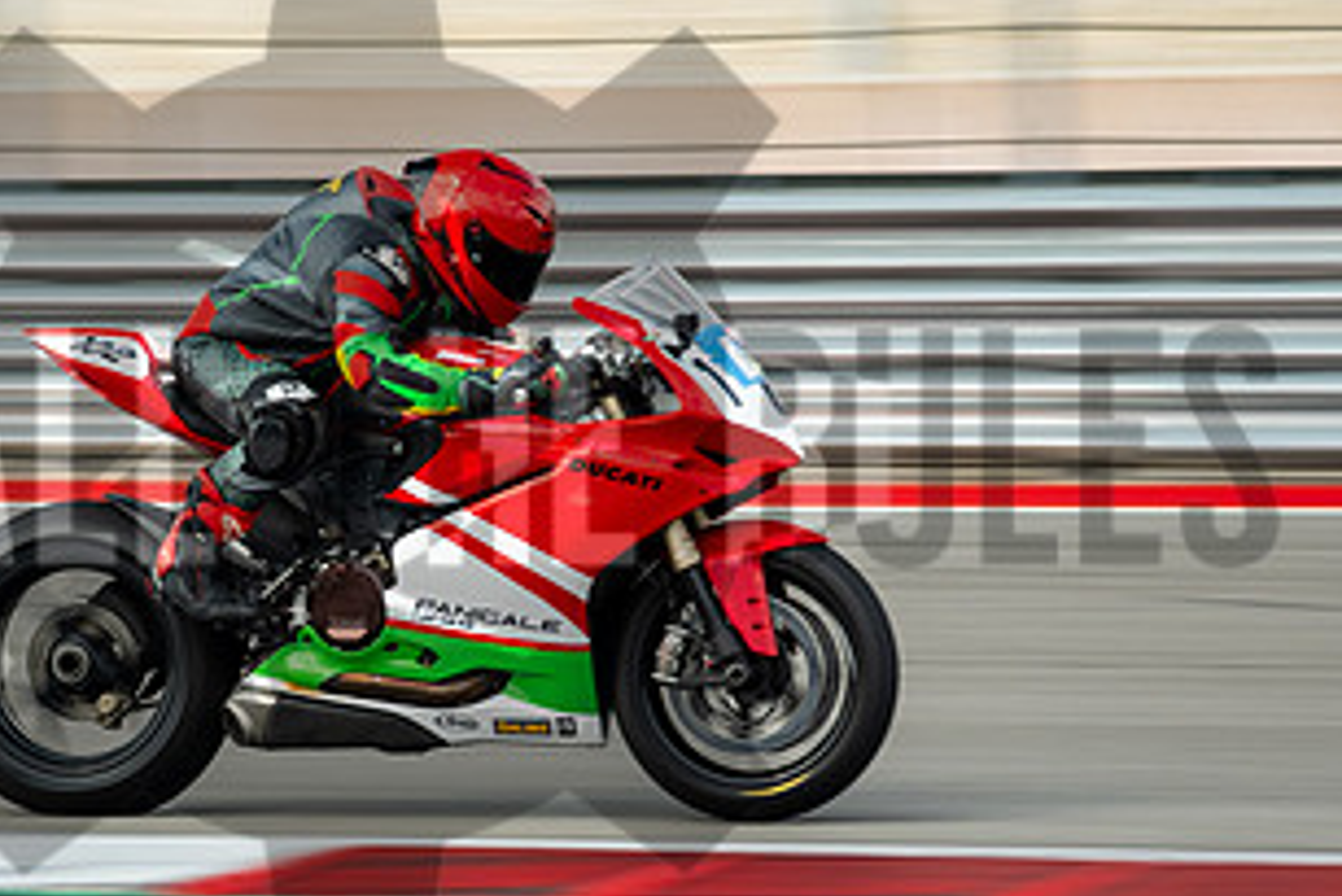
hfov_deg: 7.3
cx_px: 354
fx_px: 10554
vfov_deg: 4.9
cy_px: 452
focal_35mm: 283
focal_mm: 100
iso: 160
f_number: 4.5
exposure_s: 1/200
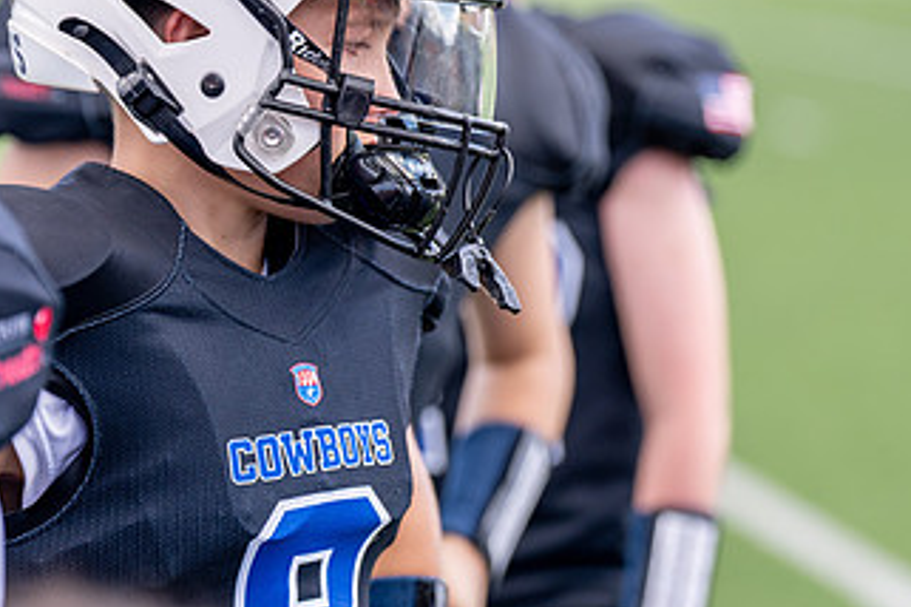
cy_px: 156
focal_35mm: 244
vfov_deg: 5.6
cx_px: 180
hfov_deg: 8.4
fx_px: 6174
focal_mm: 124
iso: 320
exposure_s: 1/1600
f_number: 2.8
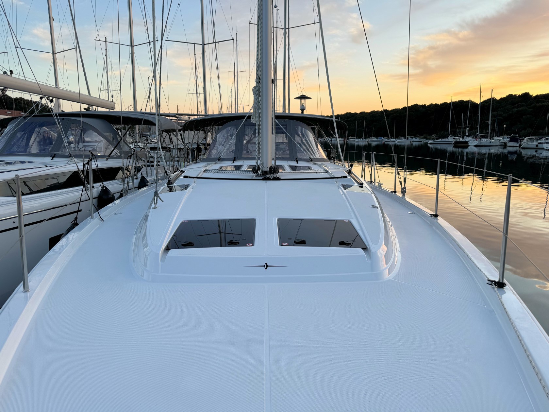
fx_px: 381
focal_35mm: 24
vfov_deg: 56.8
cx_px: 274
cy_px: 206
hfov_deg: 71.6
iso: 80
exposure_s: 1/349
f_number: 1.78
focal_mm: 6.76
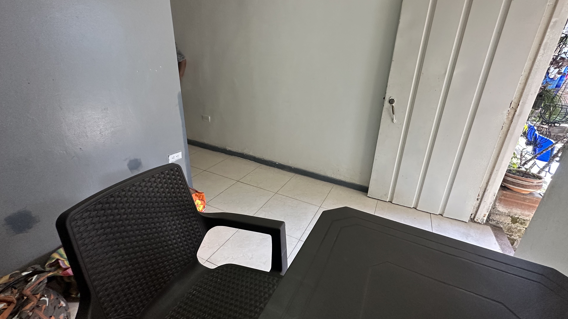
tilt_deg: -18.3
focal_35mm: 16
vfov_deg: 66.9
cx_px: 296
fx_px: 241
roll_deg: -1.0
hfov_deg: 99.3
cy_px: 143
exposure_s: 1/99
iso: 250
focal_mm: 2.22
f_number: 2.2
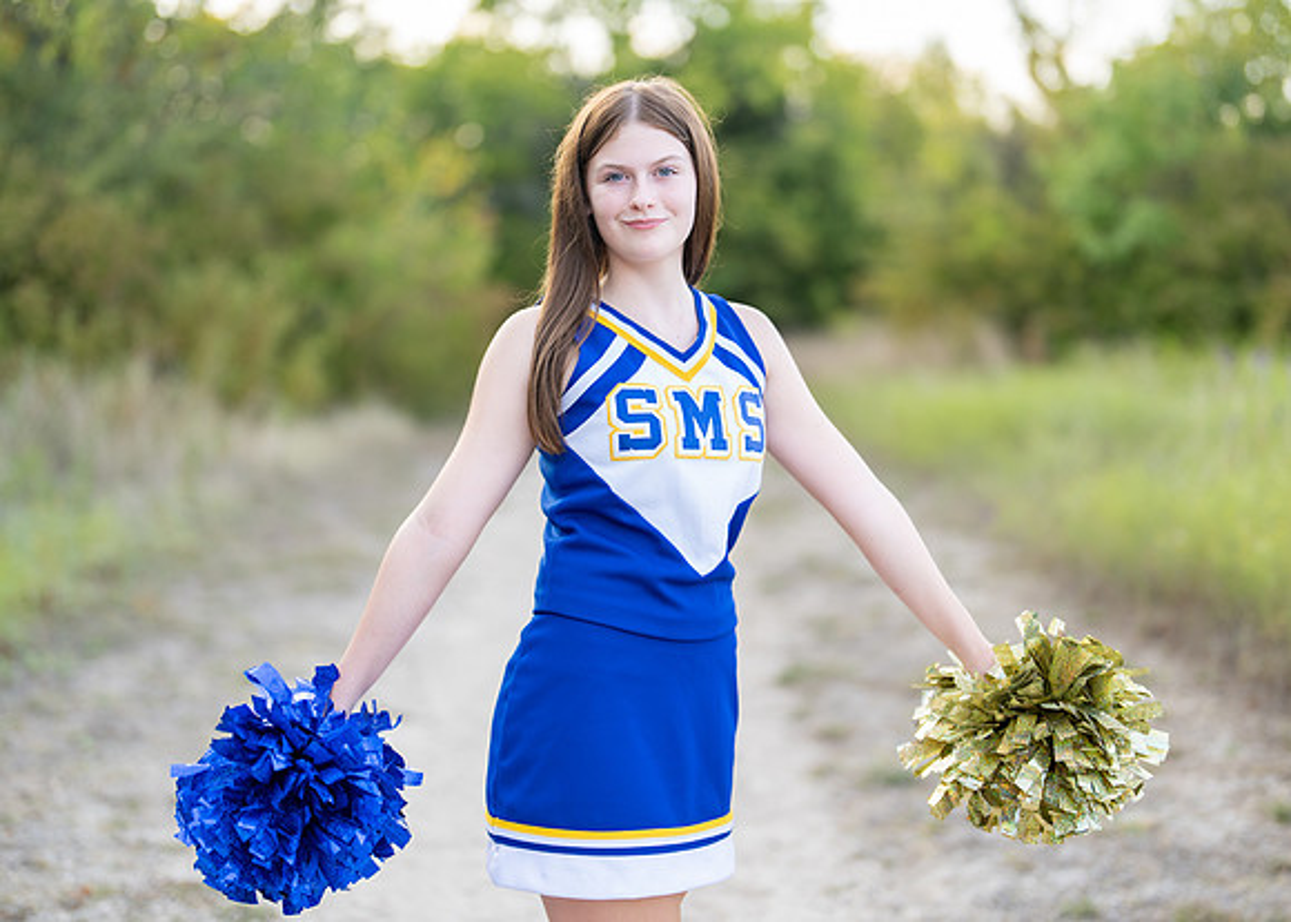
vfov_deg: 25.1
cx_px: 650
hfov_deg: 34.6
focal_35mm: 57
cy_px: 427
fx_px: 2073
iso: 100
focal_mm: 50
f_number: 1.2
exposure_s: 1/500
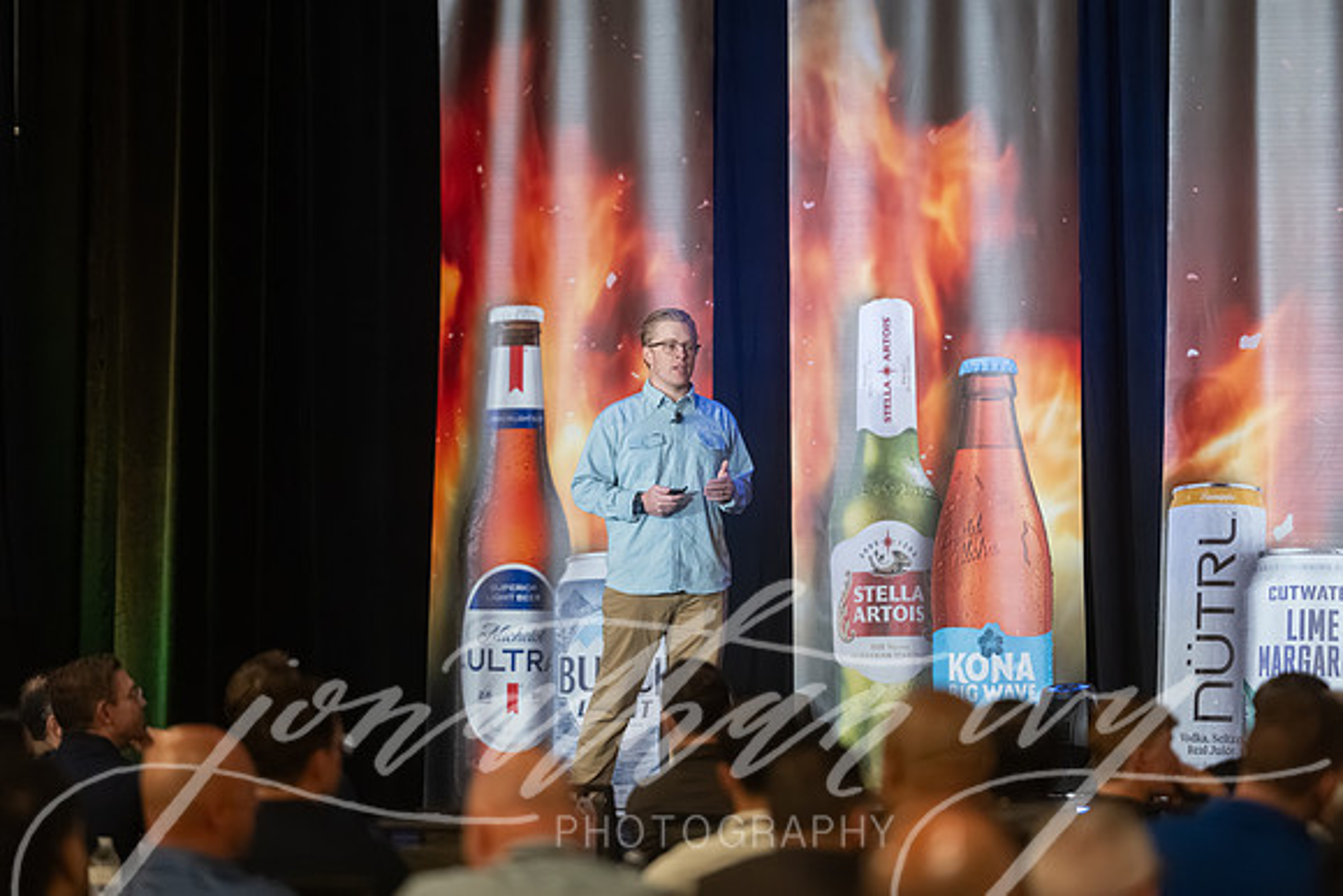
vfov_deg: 6.8
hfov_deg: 10.1
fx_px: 7573
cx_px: 672
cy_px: 448
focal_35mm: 203
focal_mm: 200
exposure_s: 1/200
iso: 4500
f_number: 2.8
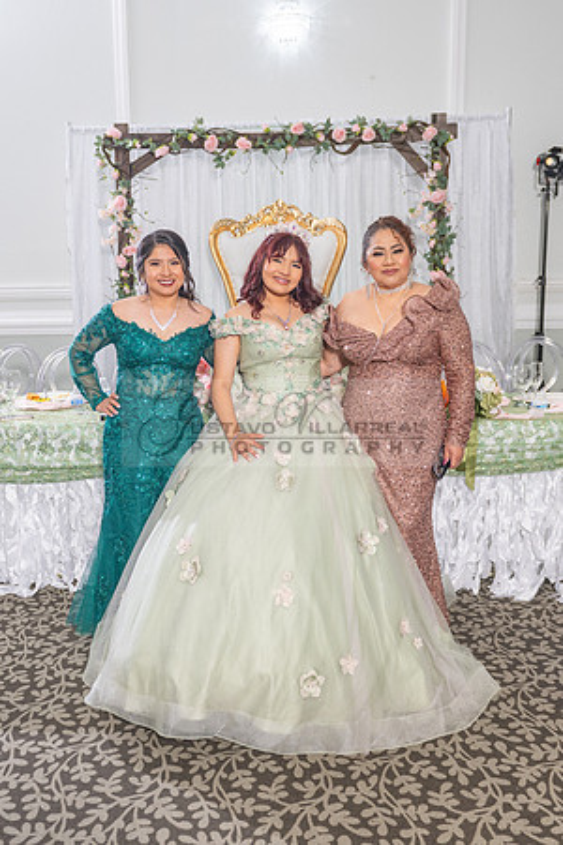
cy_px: 423
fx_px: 844
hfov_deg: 36.9
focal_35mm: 36
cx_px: 260
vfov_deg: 53.1
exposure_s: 1/160
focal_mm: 24
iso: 400
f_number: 3.5
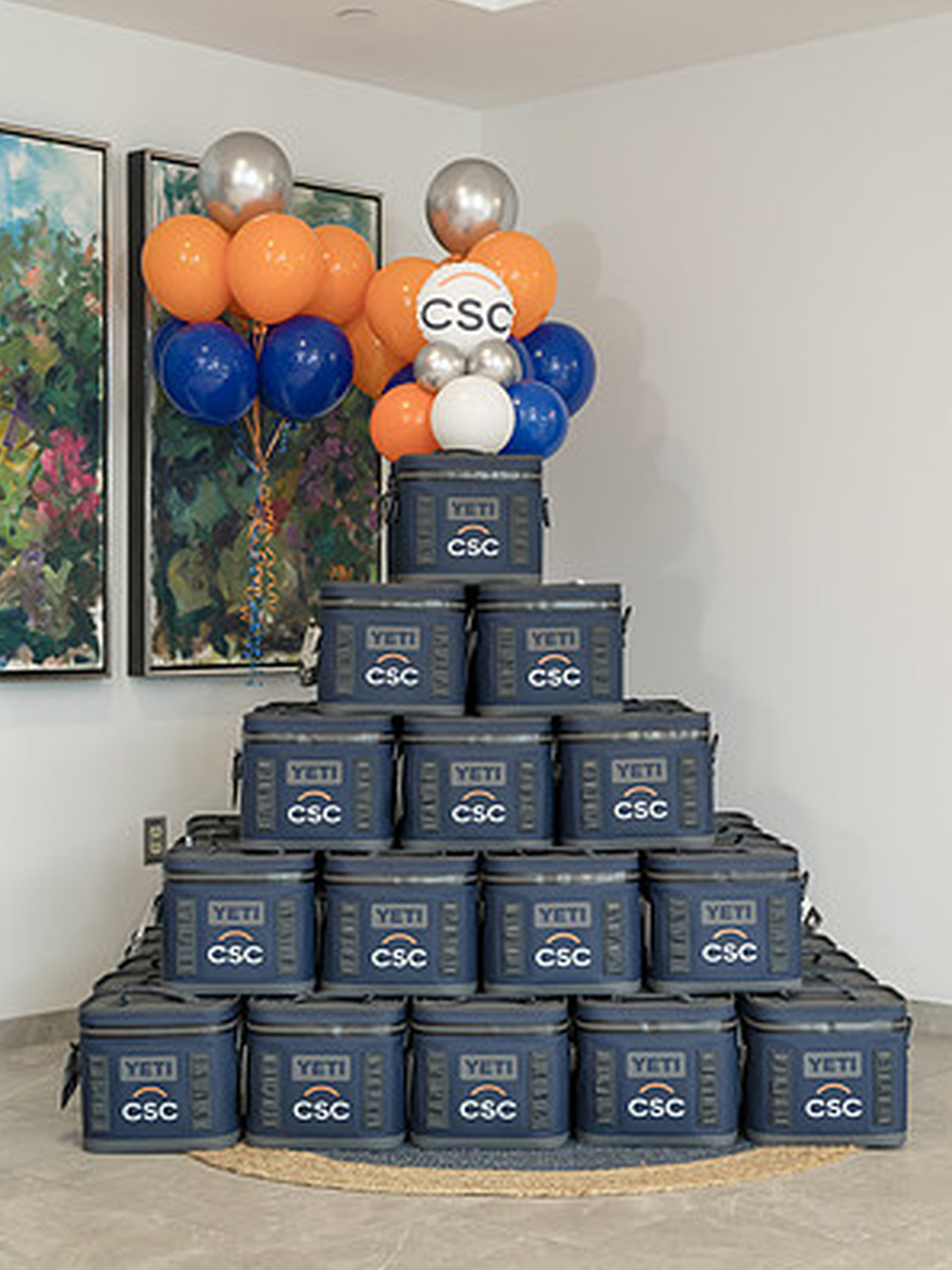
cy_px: 587
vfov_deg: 32.7
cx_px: 474
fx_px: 2163
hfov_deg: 24.8
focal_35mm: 59
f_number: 4
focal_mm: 54
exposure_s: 1/100
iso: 1250
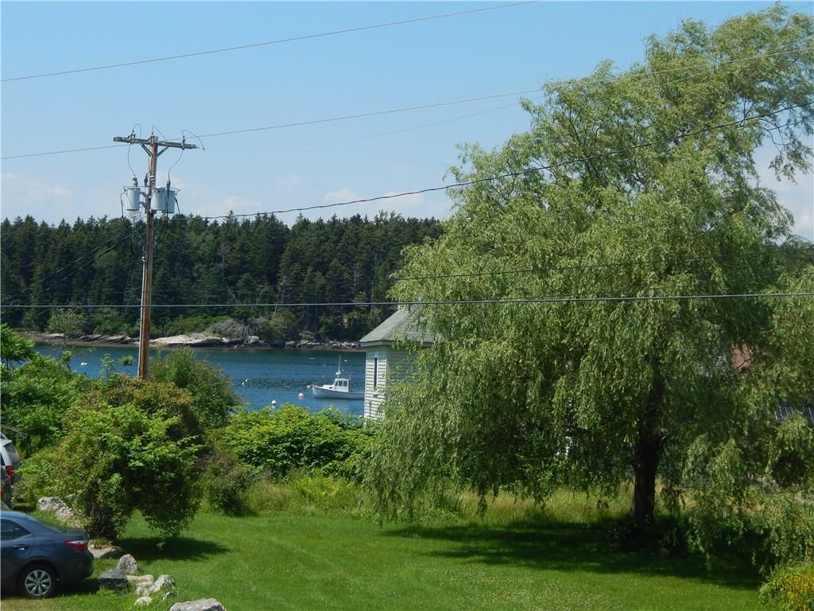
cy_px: 306
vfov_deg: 21.3
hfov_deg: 28.2
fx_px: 1623
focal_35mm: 69
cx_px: 407
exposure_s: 1/1000
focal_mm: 12.3
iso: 125
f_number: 4.1
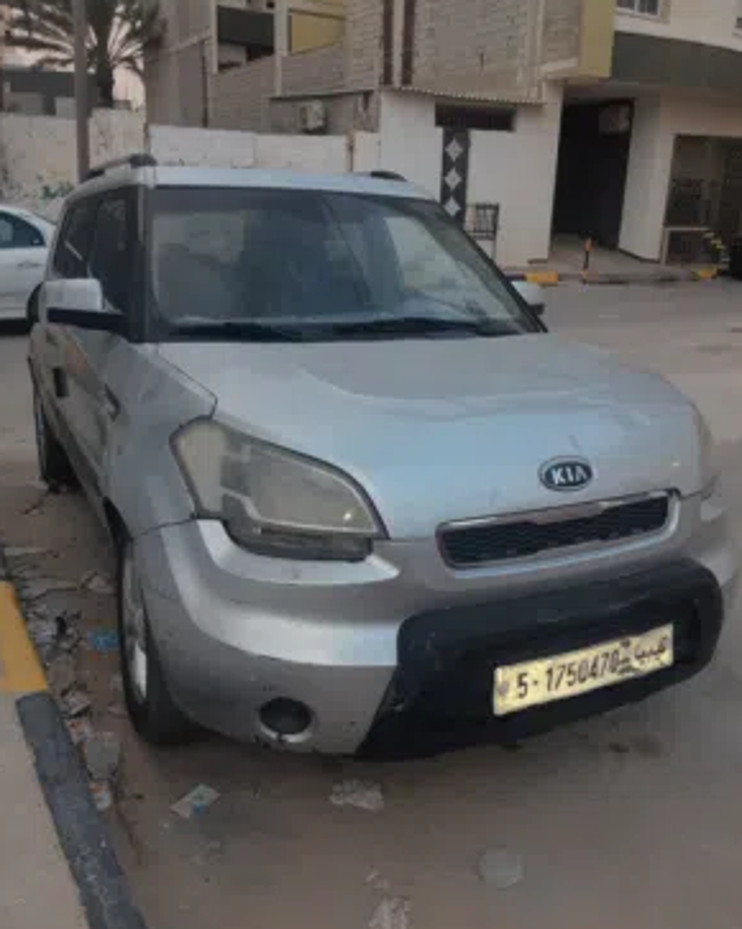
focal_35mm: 28
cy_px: 456
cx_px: 368
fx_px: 769
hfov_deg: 51.5
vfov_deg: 62.2
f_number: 1.7
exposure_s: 1/100
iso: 40
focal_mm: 3.93
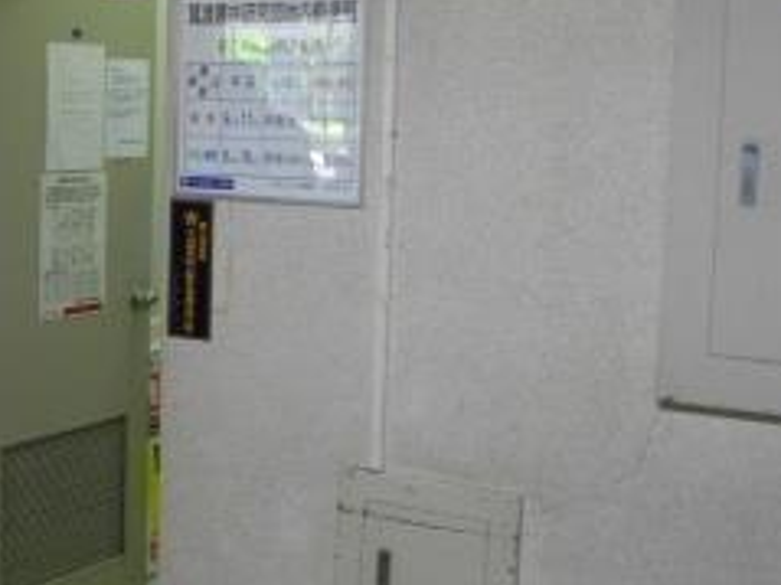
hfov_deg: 30.9
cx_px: 98
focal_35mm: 60
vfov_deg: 24.3
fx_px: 1353
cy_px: 196
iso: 237
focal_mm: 5.7
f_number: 2.9
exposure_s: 1/50
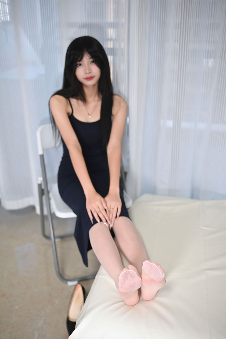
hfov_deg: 36.9
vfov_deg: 53.1
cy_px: 172
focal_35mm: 36
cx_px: 112
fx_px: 339
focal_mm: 35
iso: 500
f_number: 2
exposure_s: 1/100
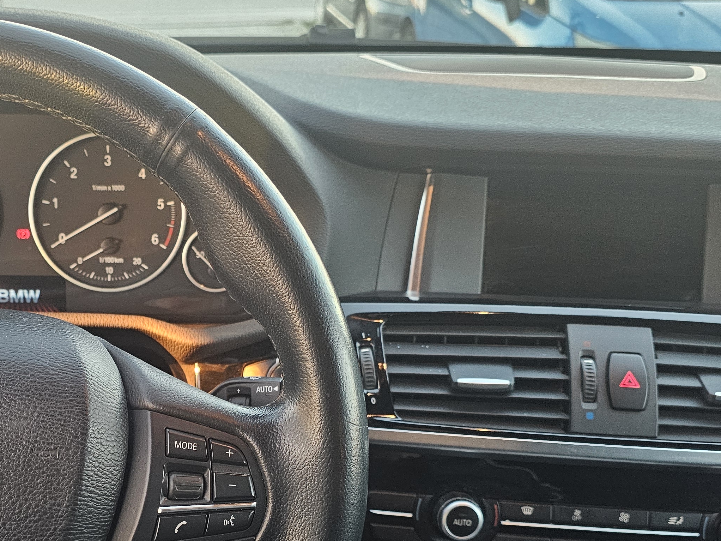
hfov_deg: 41.0
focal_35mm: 45
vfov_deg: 31.5
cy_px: 421
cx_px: 190
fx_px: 937
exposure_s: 1/100
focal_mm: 6.3
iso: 500
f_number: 1.7
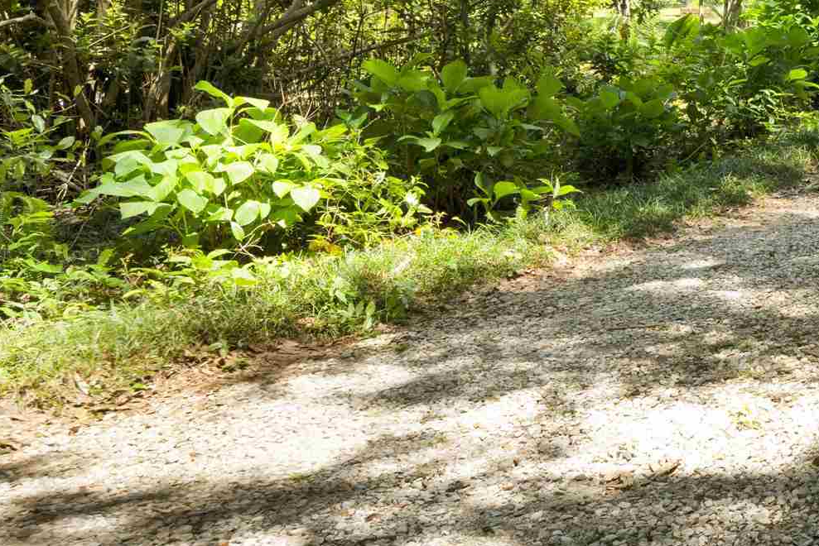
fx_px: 1343
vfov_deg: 22.2
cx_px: 1189
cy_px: 0
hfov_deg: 26.1
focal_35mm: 59
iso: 400
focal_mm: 19
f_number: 11
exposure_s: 1/125
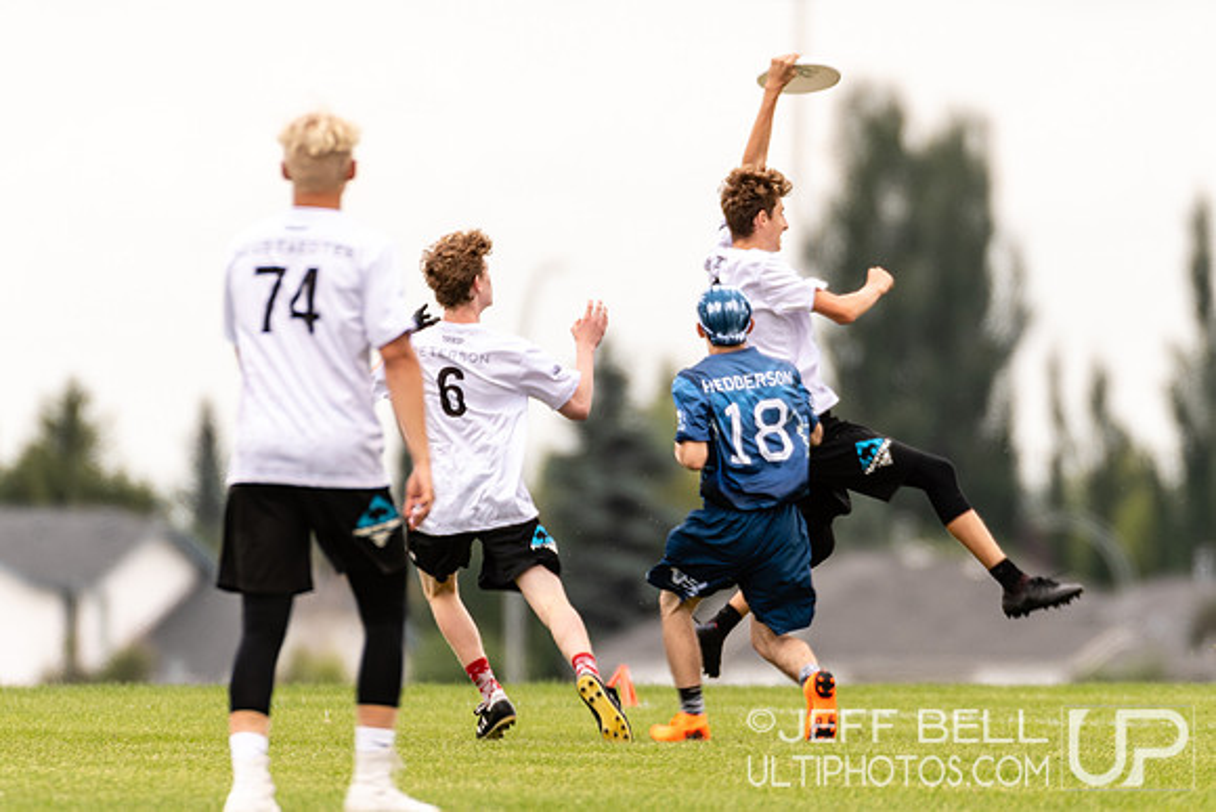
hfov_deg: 2.4
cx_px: 797
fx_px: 29071
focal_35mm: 860
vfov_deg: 1.6
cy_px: 335
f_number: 4
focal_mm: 400
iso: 100
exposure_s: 1/200
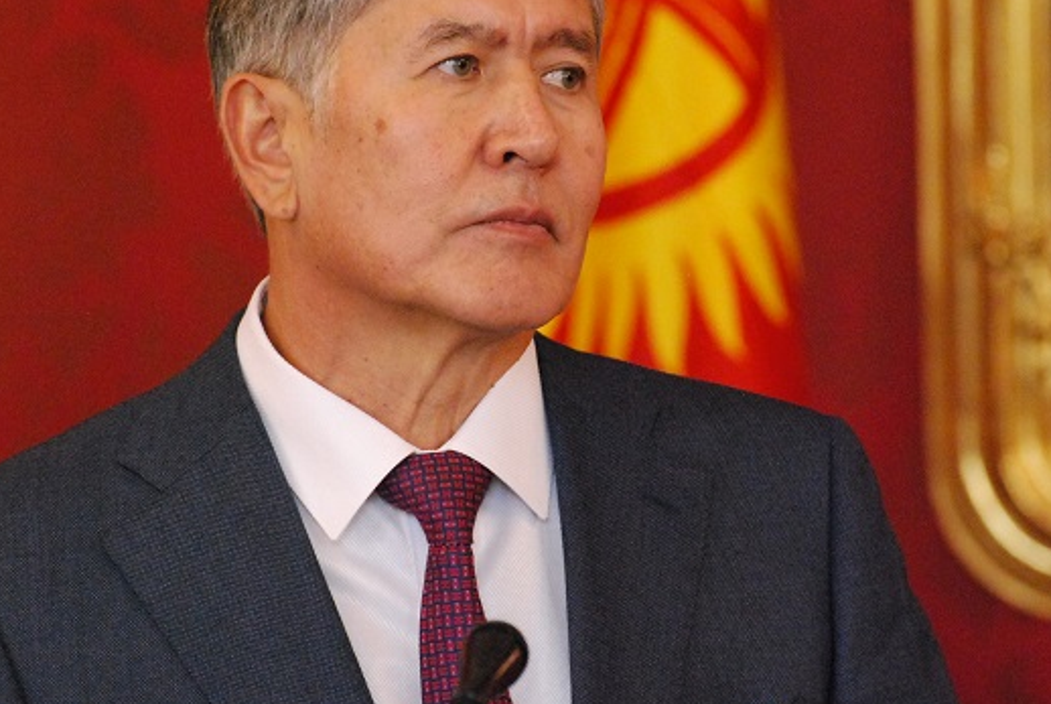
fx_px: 8586
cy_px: 293
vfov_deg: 4.7
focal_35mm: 294
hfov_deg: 7.0
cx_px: 556
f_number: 5
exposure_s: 1/125
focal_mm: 145
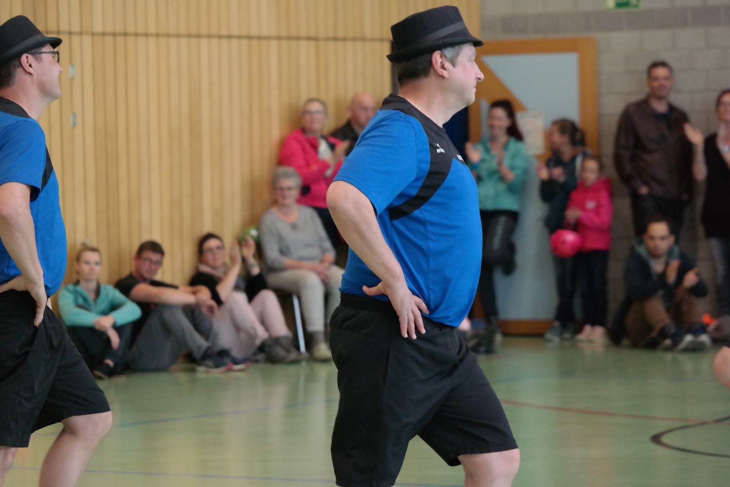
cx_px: 365
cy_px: 244
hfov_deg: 11.8
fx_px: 3527
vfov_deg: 7.9
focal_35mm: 174
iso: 3200
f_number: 5
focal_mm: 113
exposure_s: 1/125
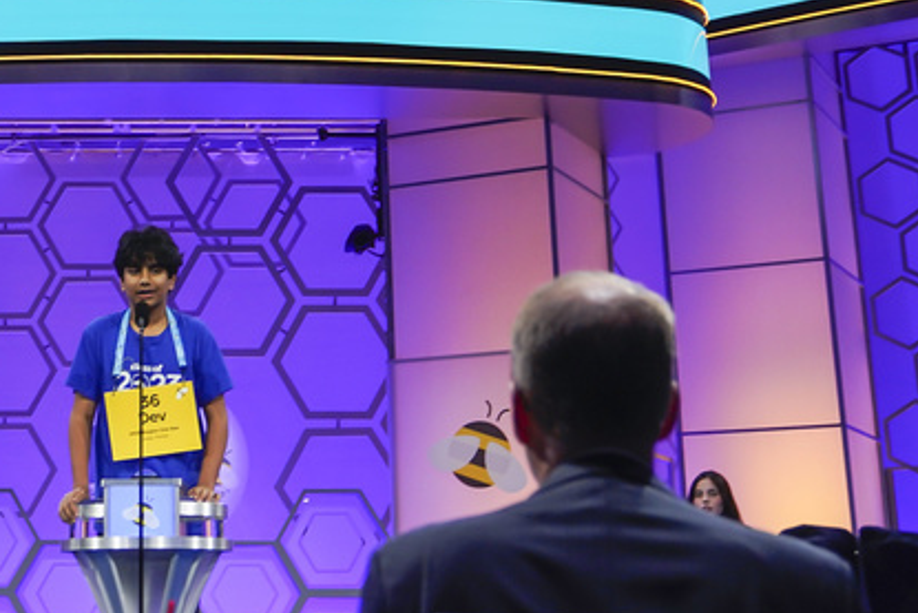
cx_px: 126
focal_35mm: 74
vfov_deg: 18.0
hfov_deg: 26.6
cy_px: 17
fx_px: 1888
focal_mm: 30
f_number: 2.8
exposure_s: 1/320
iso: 500
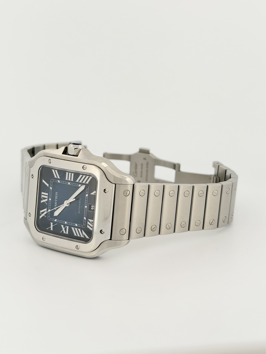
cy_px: 177
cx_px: 133
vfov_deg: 39.7
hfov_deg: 30.3
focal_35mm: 48
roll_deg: -0.5
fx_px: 492
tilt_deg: -17.6
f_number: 1.78
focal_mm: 6.76
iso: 80
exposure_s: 1/1185
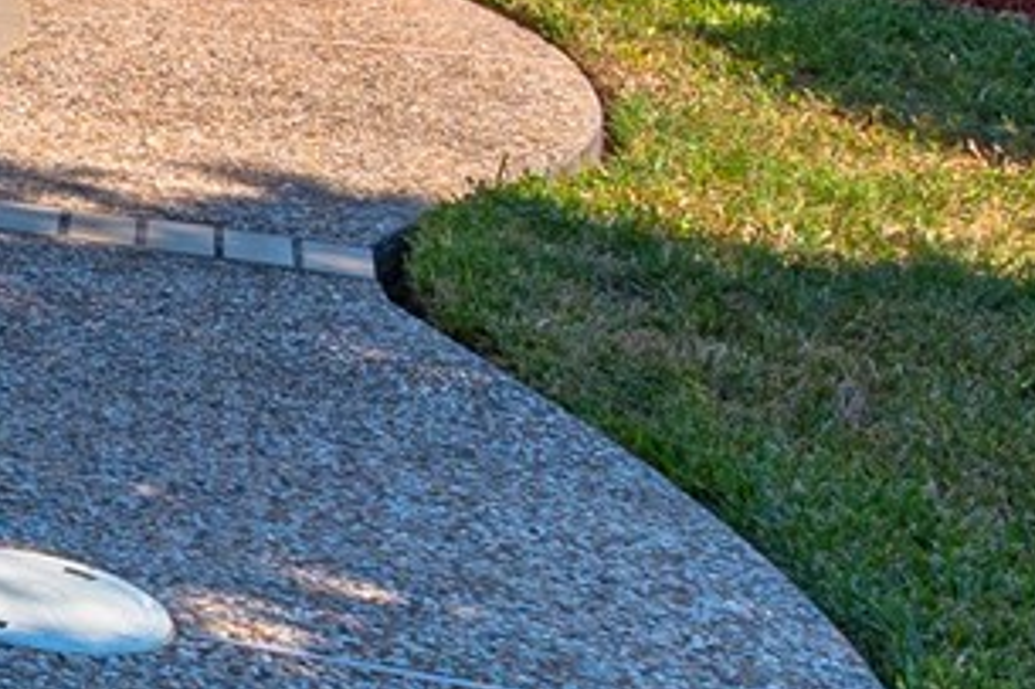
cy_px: -526
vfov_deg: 11.2
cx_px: -1866
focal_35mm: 114
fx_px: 3276
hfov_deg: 11.9
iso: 125
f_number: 13
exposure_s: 1/200
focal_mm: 16
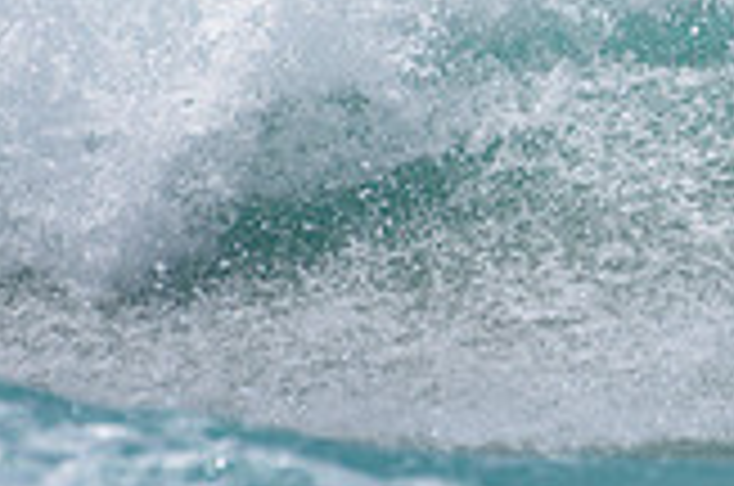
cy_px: -186
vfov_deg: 0.6
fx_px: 44605
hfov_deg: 0.9
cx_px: 1355
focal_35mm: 2192
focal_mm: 500
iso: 100
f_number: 5.6
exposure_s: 1/2000
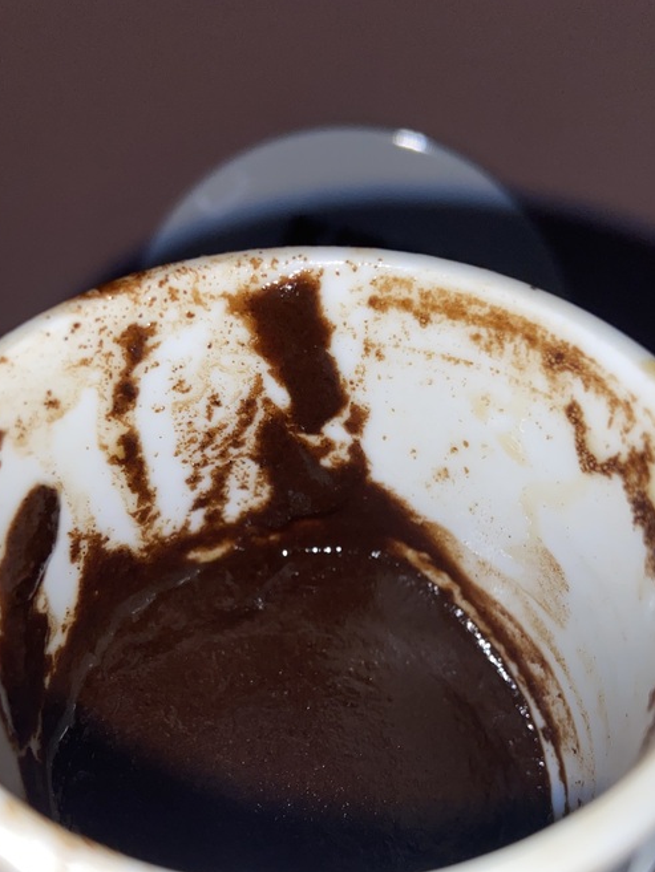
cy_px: 573
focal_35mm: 35
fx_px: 883
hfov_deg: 40.6
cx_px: 290
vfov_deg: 51.7
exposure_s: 1/1157
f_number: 1.8
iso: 32
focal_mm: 4.25
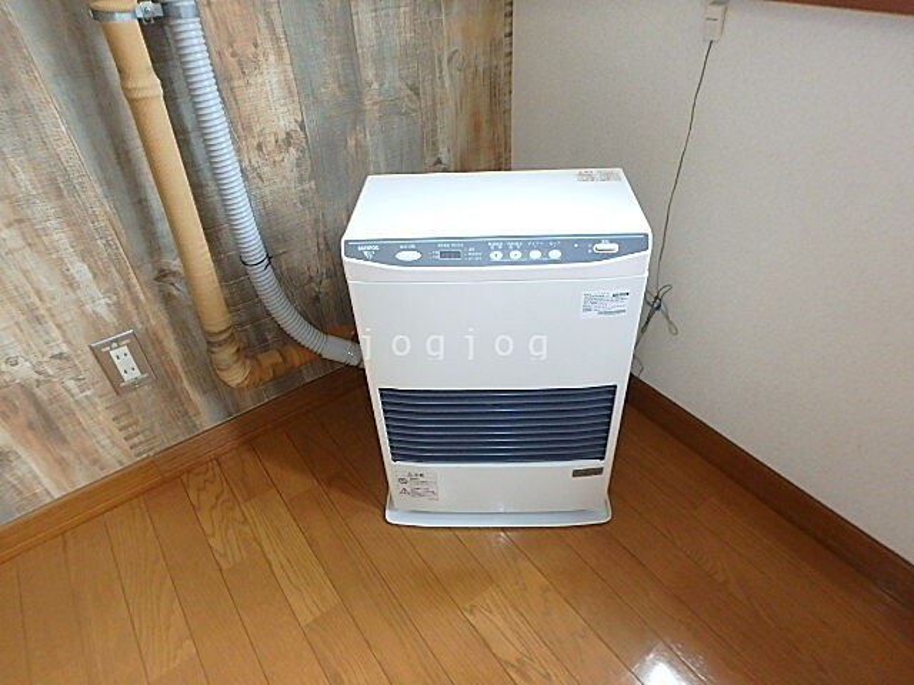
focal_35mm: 21
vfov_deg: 63.4
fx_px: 554
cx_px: 457
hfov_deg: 79.0
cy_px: 342
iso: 400
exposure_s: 1/30
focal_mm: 3.7
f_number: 3.5
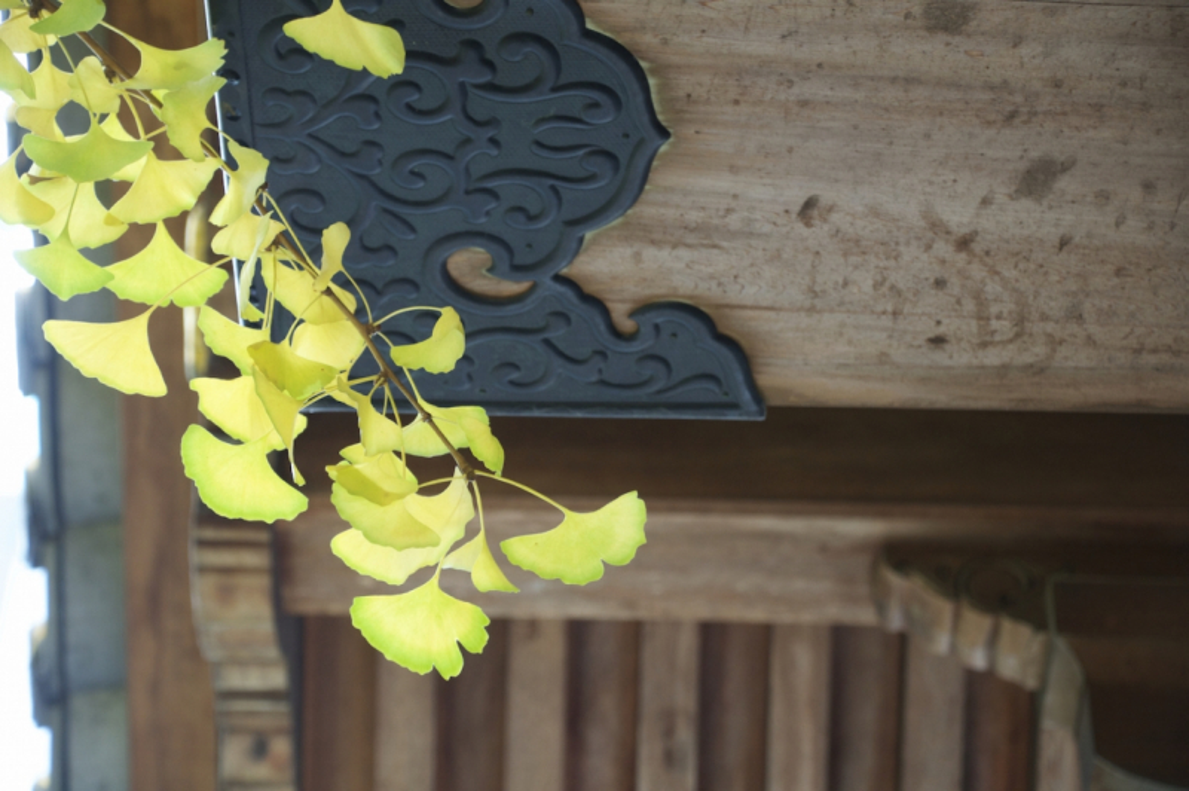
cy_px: 396
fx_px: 3960
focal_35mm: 120
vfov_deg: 11.4
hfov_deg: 17.1
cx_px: 594
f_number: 5.3
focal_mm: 80
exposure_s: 1/40
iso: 500
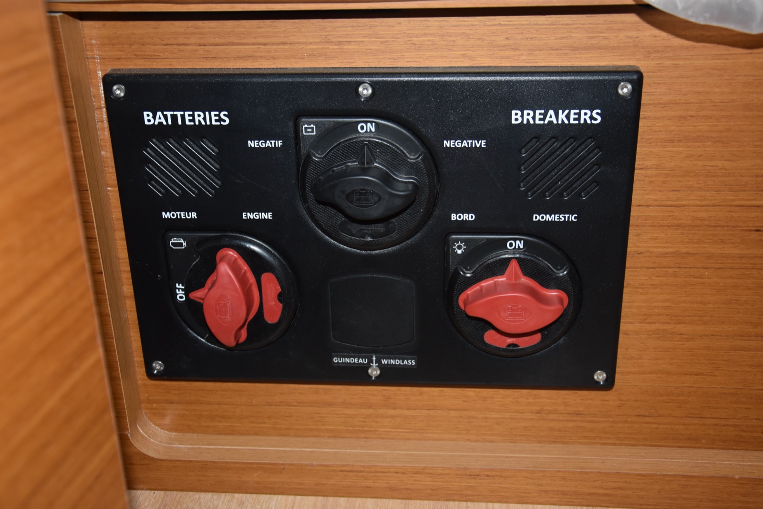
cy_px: 254
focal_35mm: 42
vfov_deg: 31.9
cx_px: 382
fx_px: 890
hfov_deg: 46.4
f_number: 5
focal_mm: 28
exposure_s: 1/60
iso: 800
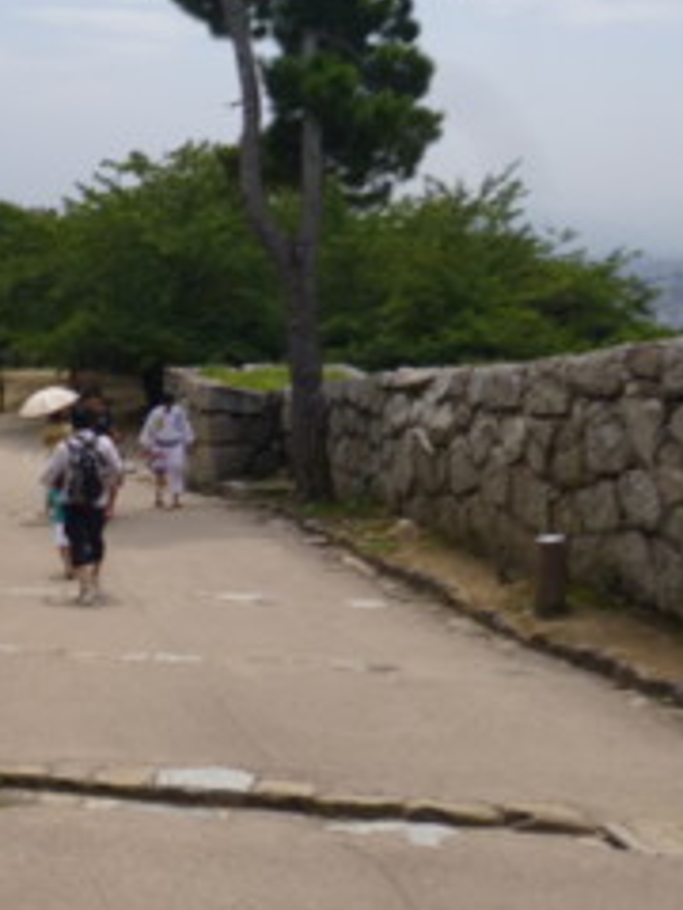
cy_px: 463
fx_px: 1184
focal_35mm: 45
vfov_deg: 42.1
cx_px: 83
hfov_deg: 30.9
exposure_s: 1/160
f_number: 9
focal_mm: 4.3
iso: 100
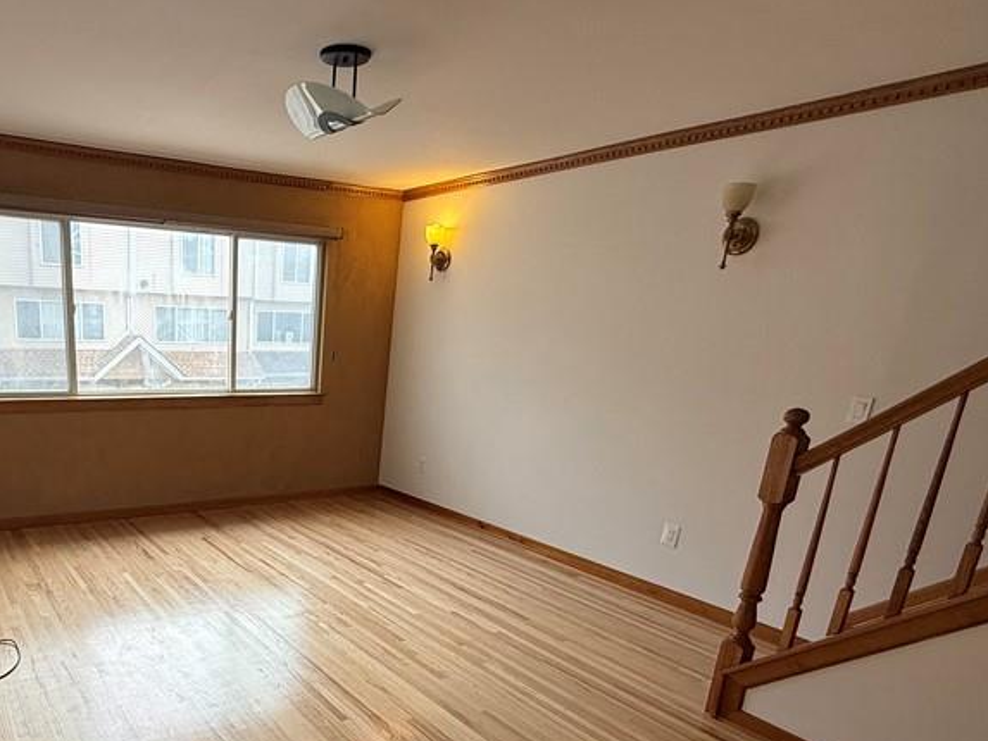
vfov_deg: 52.8
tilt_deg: -17.3
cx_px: 274
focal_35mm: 25
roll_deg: -2.3
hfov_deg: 66.0
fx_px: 714
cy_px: 545
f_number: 2.2
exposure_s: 1/120
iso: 64
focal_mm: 2.22
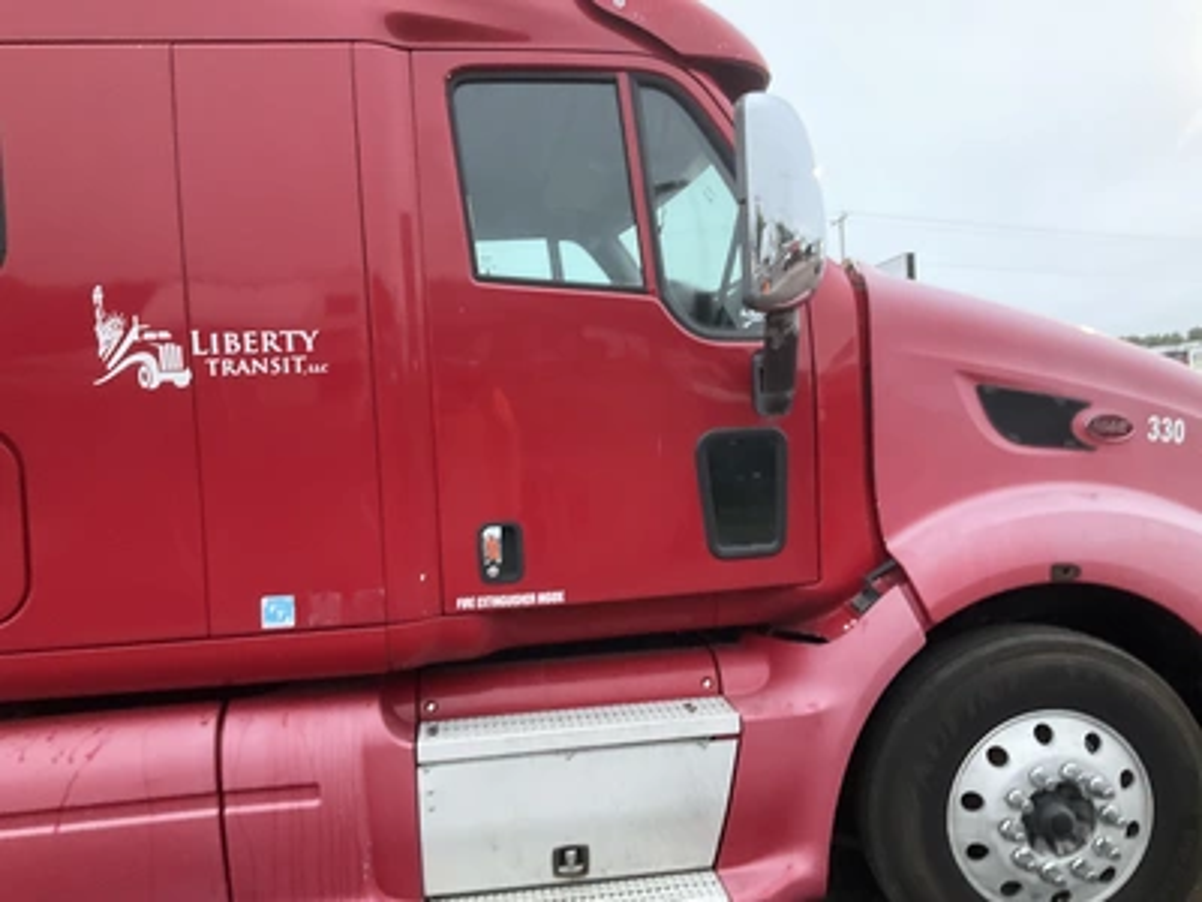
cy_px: 451
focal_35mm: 29
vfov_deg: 48.2
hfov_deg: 61.7
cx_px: 601
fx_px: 1007
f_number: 1.8
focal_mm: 3
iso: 320
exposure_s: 1/36
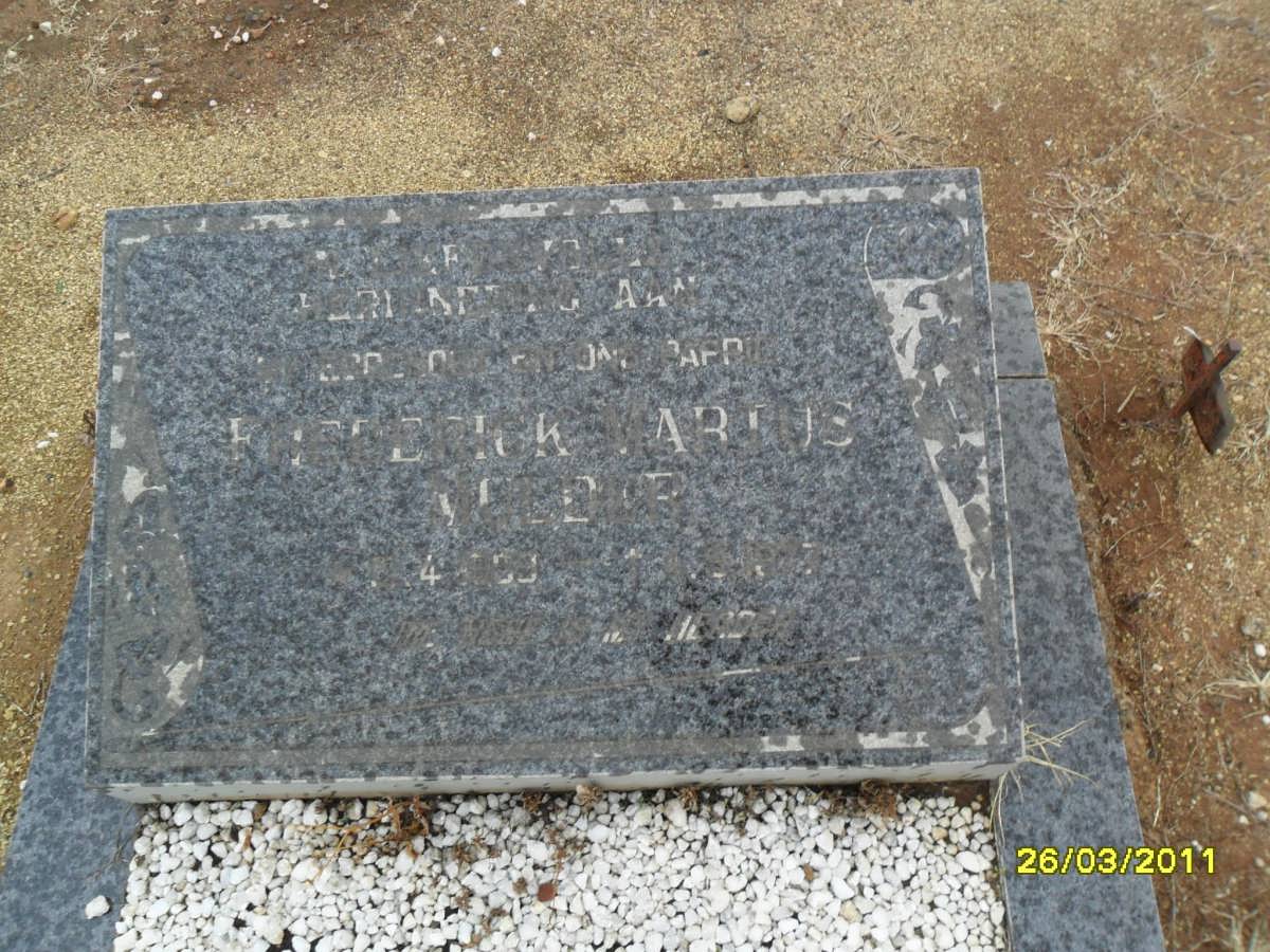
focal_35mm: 27
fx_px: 991
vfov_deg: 51.4
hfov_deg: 65.3
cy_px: 476
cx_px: 635
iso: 100
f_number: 3.5
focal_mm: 4.9
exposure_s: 1/60
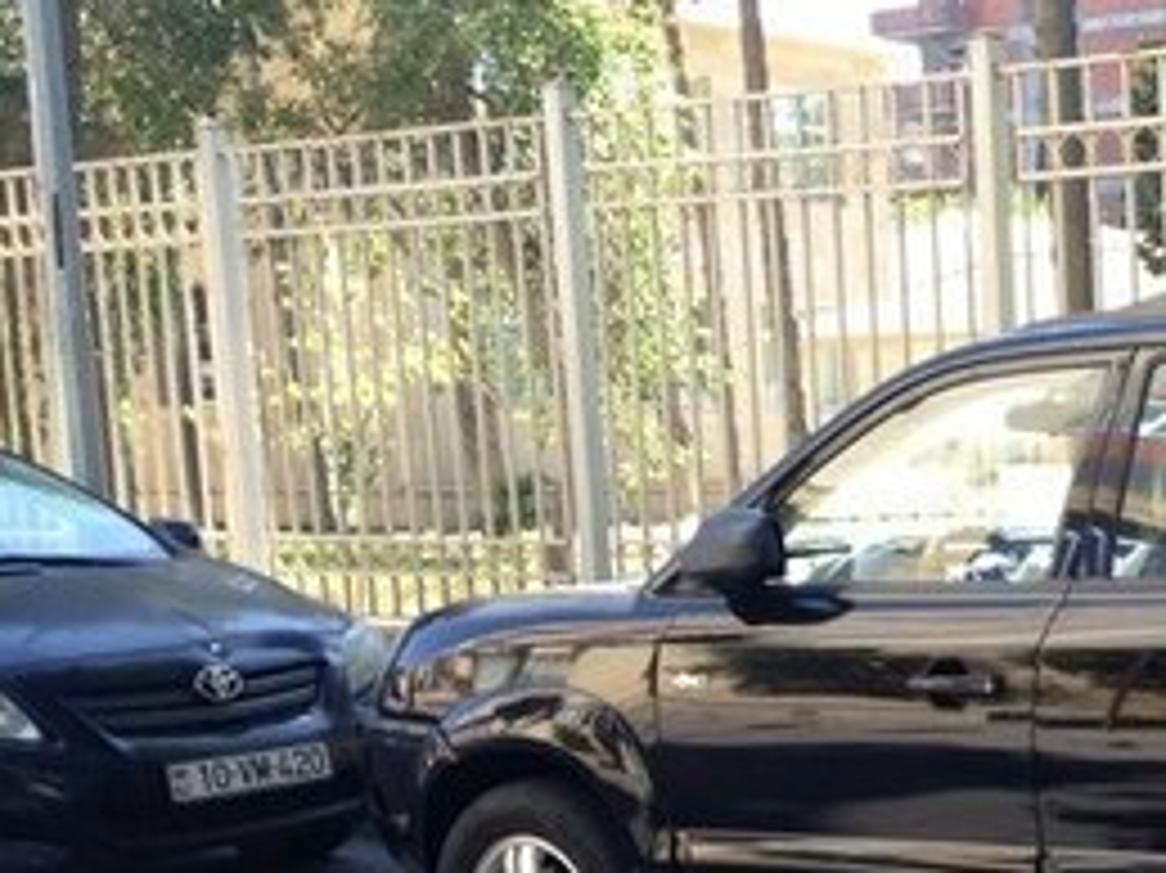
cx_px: 1405
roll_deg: +1.8
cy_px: 952
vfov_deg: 17.0
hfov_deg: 21.6
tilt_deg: -10.1
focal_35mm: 84
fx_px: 2828
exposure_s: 1/168
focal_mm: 4.12
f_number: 2.4
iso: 50
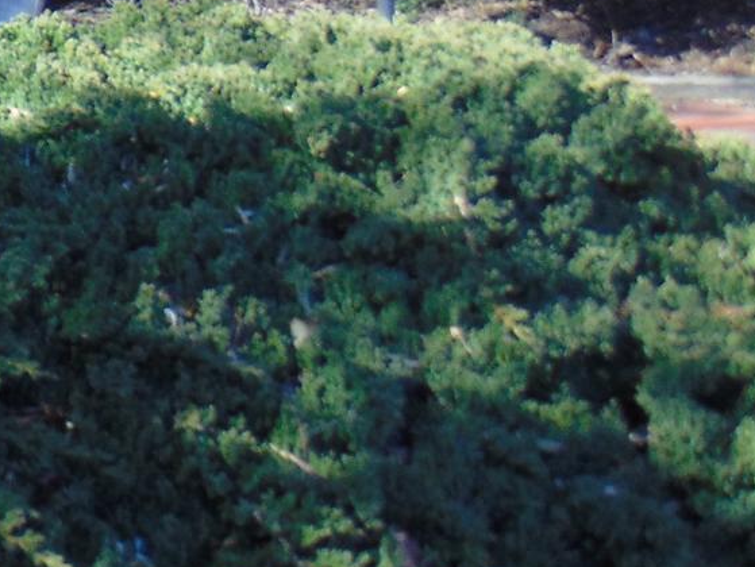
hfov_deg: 10.2
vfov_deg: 8.0
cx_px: -619
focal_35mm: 183
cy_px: -173
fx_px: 3994
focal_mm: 9
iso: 80
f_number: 3.5
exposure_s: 1/200
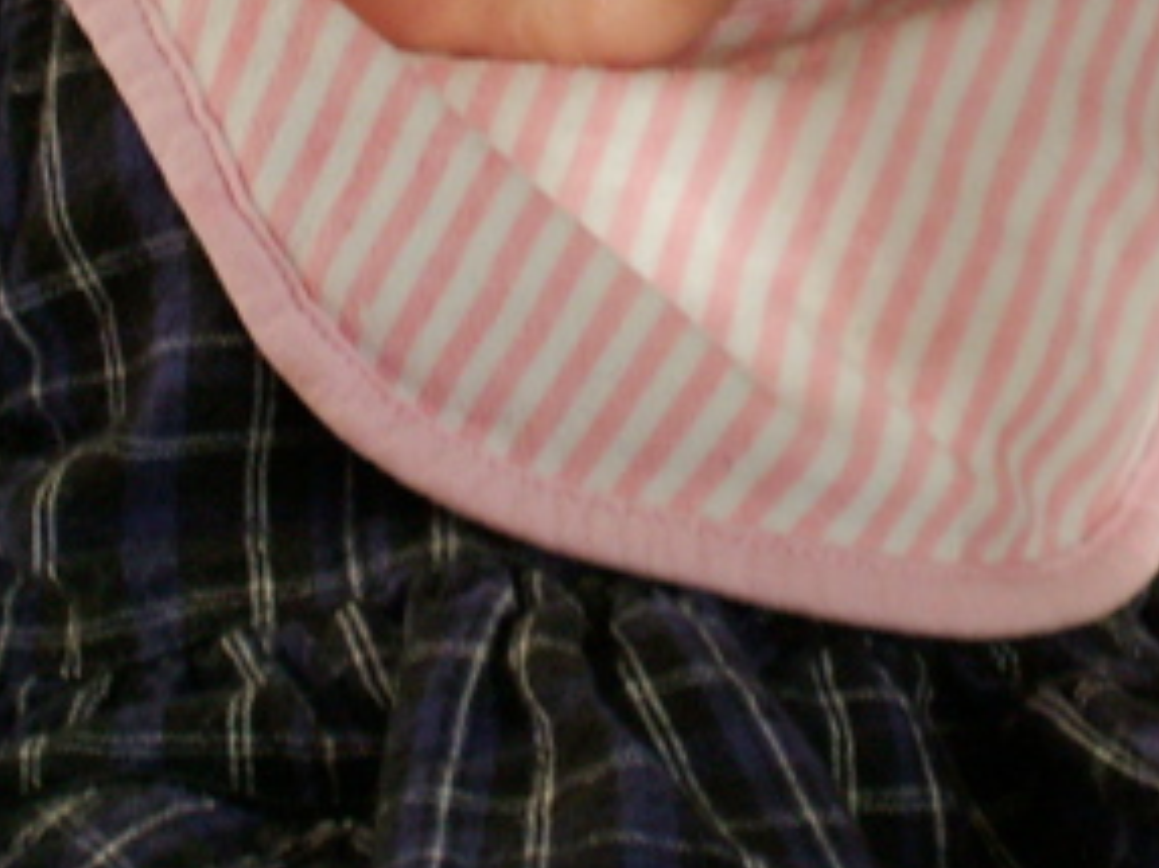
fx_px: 7764
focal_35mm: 232
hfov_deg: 8.5
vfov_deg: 6.4
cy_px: -79
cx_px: 636
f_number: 3.2
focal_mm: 13.09
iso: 80
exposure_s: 1/40
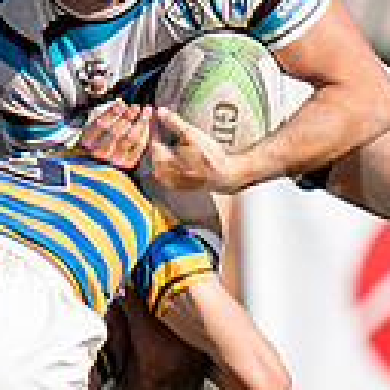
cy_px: 48
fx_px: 52044
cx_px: -634
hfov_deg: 0.4
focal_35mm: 4083
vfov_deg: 0.4
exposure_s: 1/1250
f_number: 2.8
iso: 100
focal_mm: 400
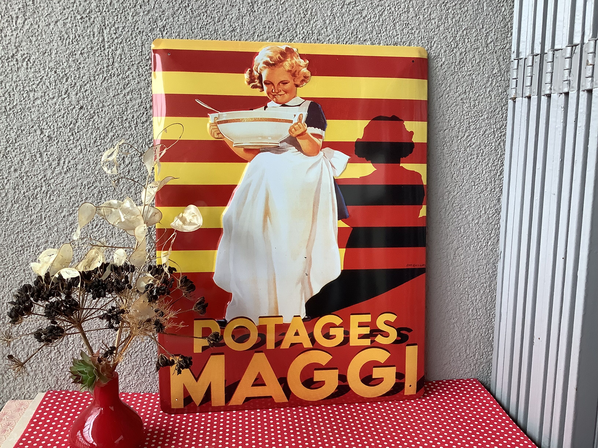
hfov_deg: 58.4
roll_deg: -1.0
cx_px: 299
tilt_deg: -9.0
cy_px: 224
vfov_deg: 45.4
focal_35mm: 31
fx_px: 536
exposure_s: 1/100
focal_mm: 3.3
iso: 100
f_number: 2.4
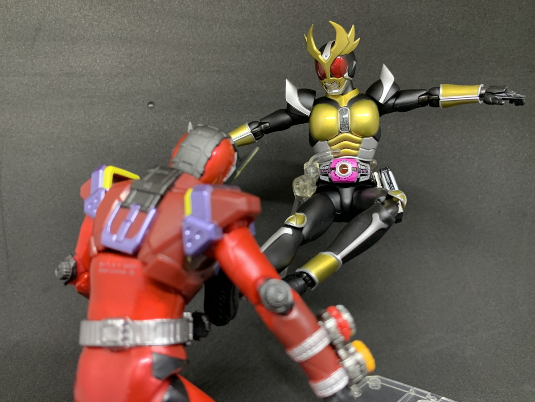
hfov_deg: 67.3
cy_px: 201
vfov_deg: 53.1
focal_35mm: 26
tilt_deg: -7.3
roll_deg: -1.0
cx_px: 268
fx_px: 402
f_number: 1.8
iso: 250
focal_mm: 4.25
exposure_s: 1/42
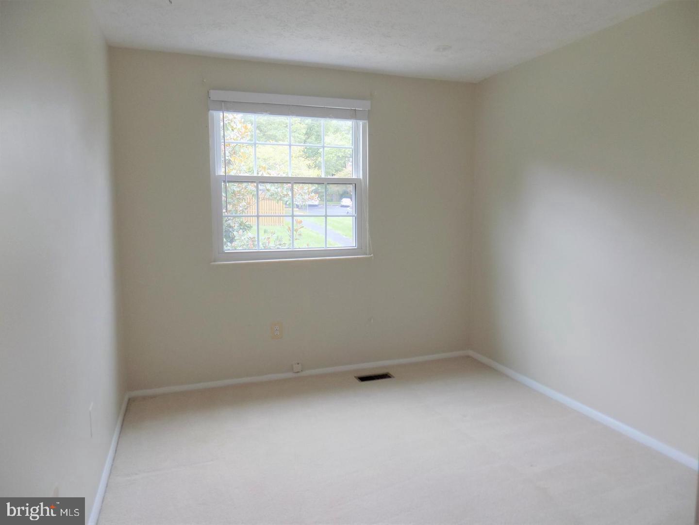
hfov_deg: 73.9
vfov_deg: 58.9
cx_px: 350
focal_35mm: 23
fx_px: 465
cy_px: 262
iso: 80
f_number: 3.1
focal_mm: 4
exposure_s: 1/40
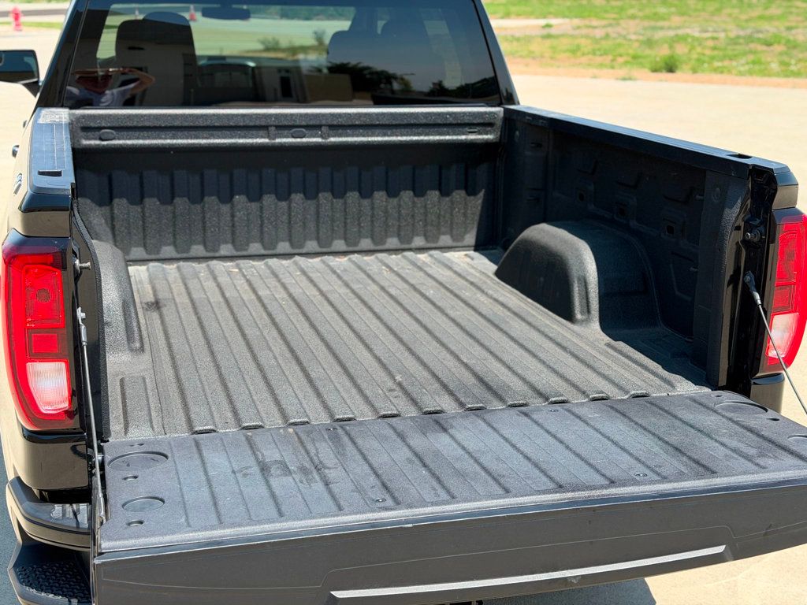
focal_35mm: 48
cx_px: 404
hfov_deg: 39.7
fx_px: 1119
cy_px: 302
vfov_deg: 30.3
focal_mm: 6.76
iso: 80
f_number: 1.78
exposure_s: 1/1795
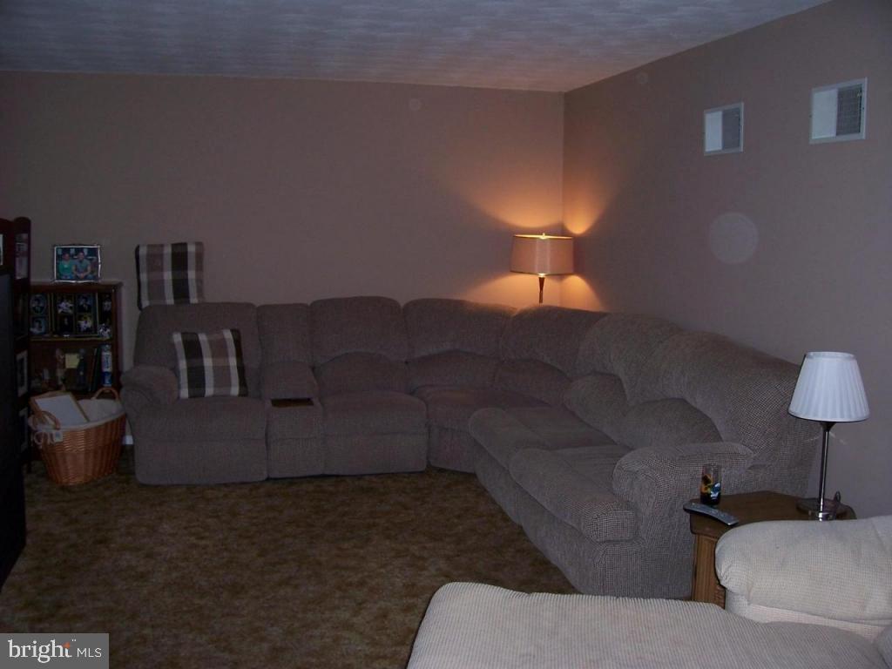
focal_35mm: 34
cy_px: 334
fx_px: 876
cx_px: 446
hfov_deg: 54.0
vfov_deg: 41.8
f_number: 2.7
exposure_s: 1/60
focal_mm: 5.6
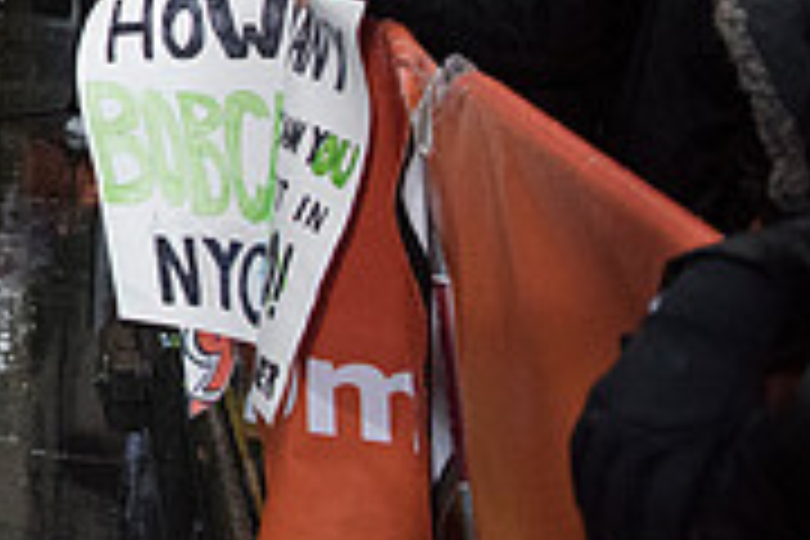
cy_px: -218
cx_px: -450
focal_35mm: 87
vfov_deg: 14.8
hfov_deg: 19.8
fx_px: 1957
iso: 10000
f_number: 2.8
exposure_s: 1/4000
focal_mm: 27
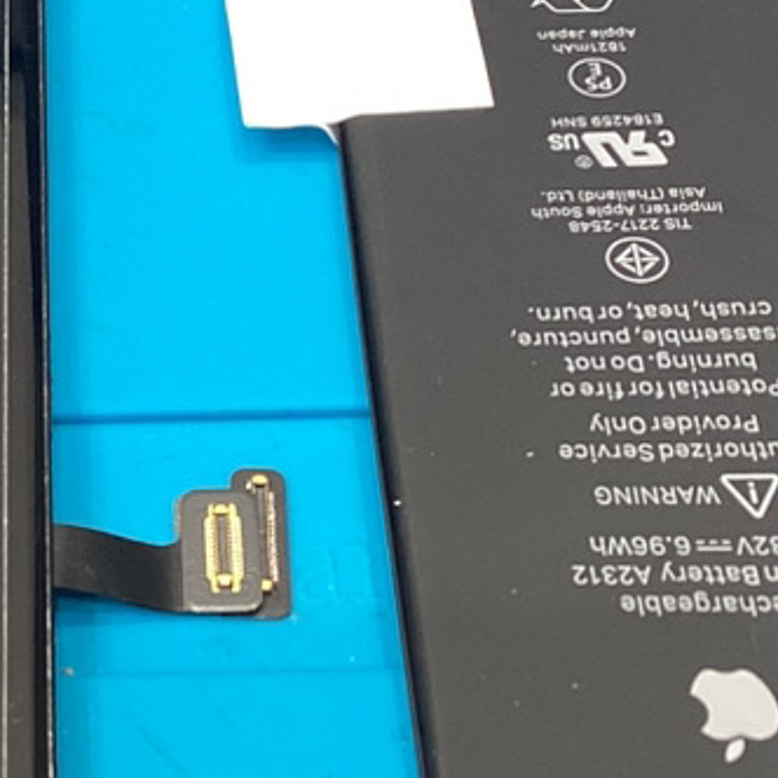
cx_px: -9
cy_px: 237
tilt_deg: -48.4
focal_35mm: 99
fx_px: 2517
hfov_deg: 17.2
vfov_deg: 17.5
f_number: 2.4
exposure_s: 1/50
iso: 80
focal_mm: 3.3
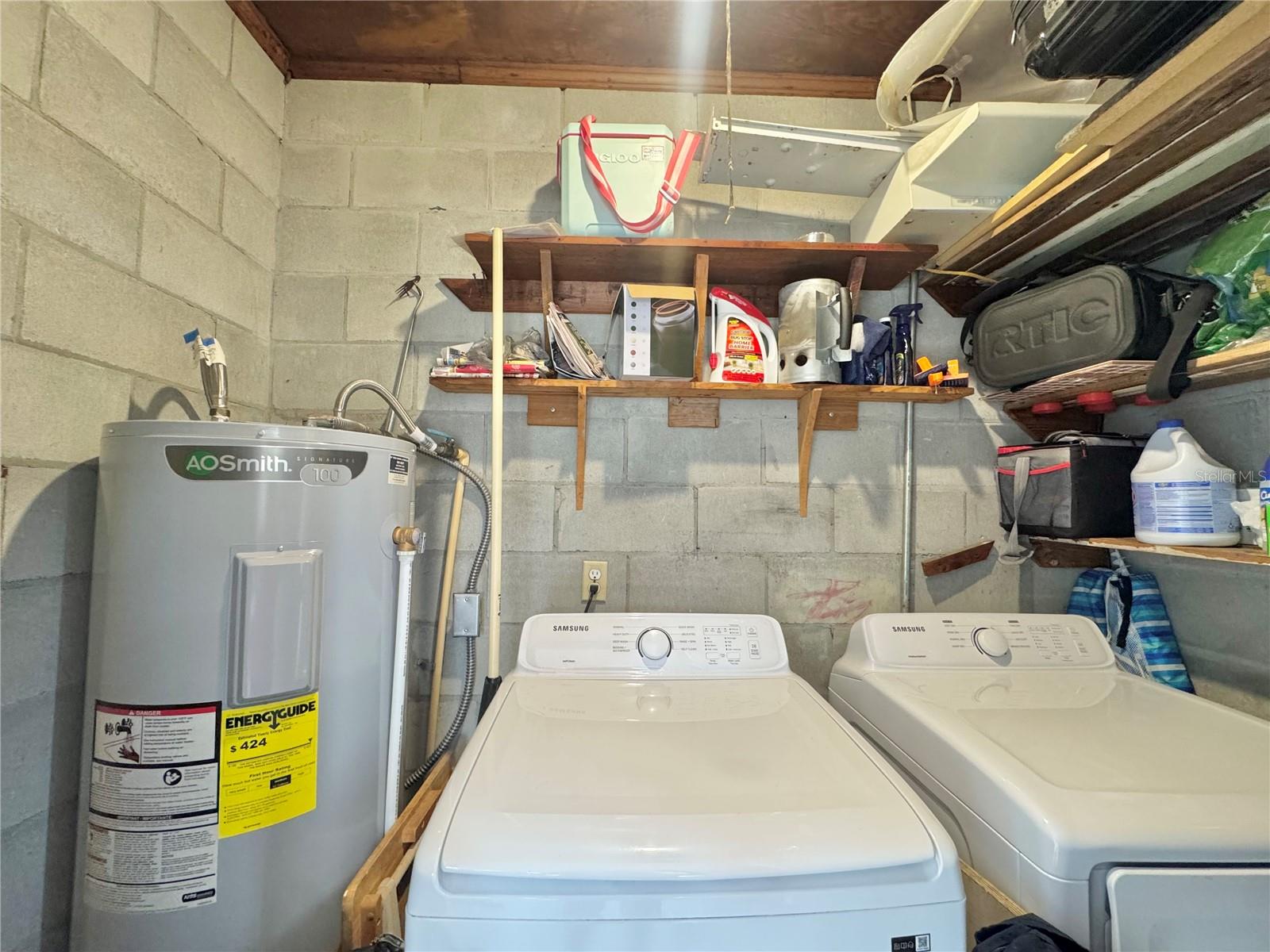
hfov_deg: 102.1
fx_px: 514
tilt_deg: +3.1
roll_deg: -0.2
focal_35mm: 14
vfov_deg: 85.7
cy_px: 476
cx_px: 635
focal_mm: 2.22
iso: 320
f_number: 2.2
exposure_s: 1/60
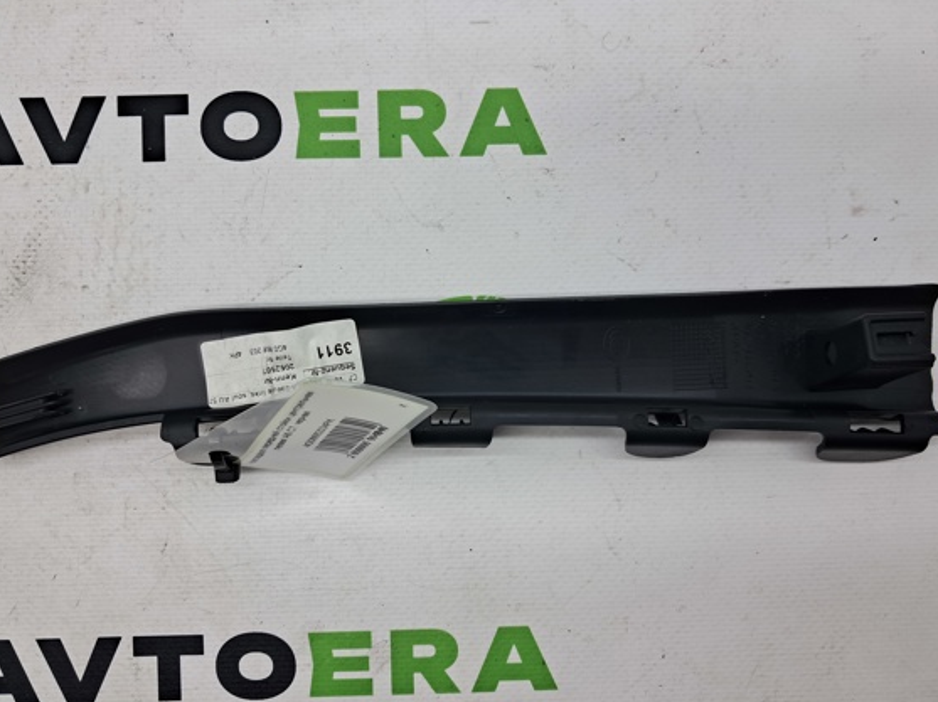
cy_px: 354
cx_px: 466
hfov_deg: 58.4
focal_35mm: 31
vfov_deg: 45.4
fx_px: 839
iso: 50
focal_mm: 4
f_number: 1.8
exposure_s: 1/100
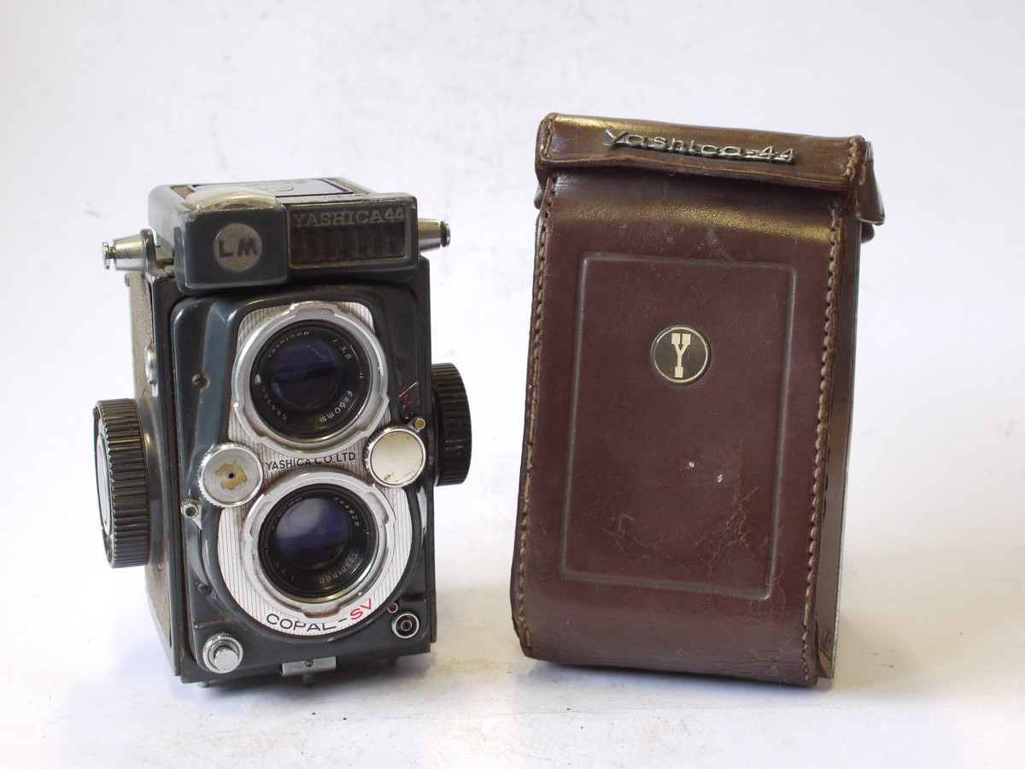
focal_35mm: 60
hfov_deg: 32.2
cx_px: 512
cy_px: 384
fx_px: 1777
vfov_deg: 24.4
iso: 800
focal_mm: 30
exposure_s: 1/80
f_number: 7.1
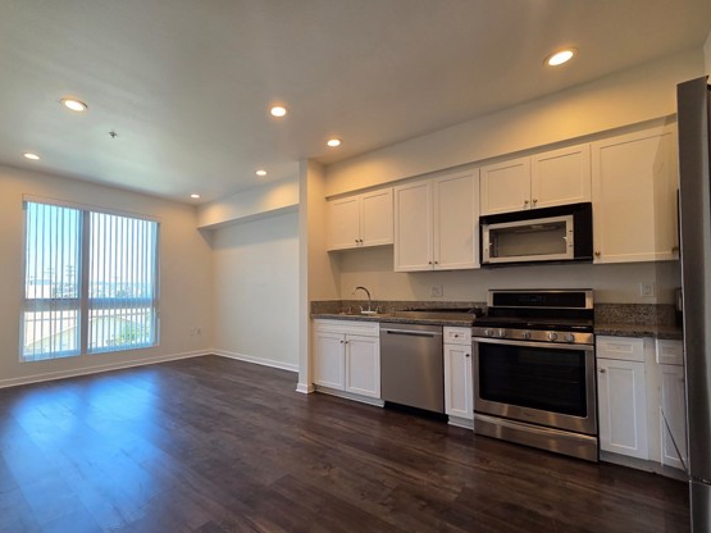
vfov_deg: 81.6
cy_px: 284
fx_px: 308
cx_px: 304
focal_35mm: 15
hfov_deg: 97.5
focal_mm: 2.2
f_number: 2.2
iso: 125
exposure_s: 1/120
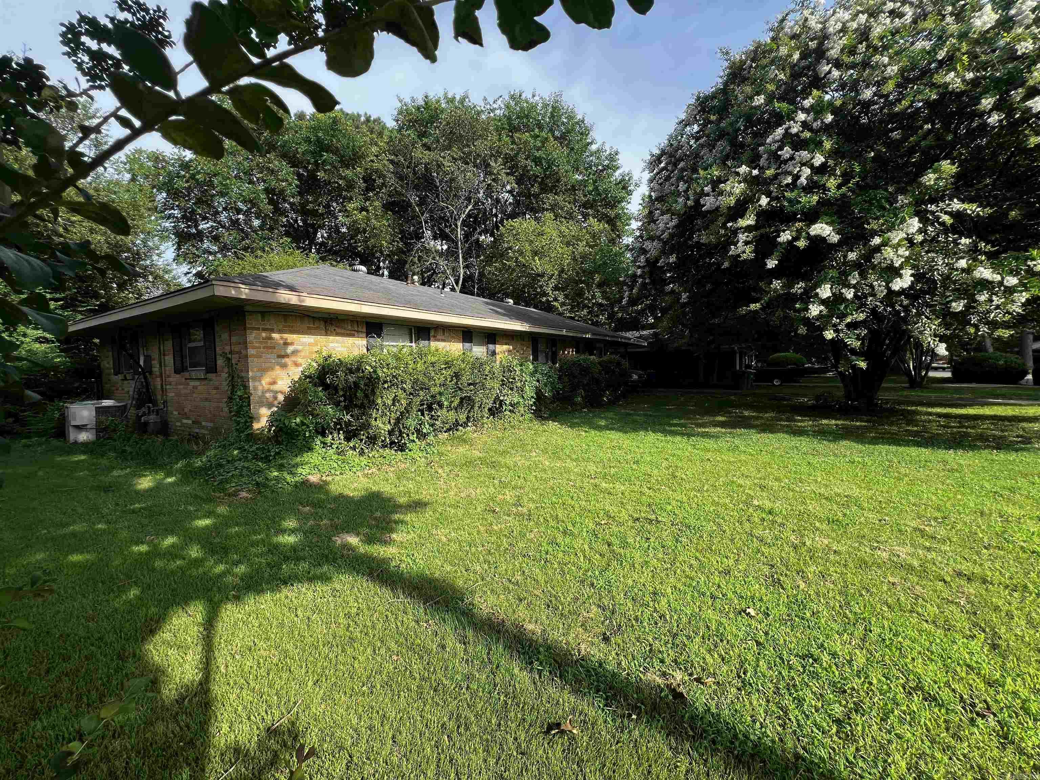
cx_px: 520
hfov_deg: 106.2
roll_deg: +1.5
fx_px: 391
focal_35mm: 13
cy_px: 390
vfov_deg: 89.9
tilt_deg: -3.6
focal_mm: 1.57
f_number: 1.8
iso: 32
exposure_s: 1/457
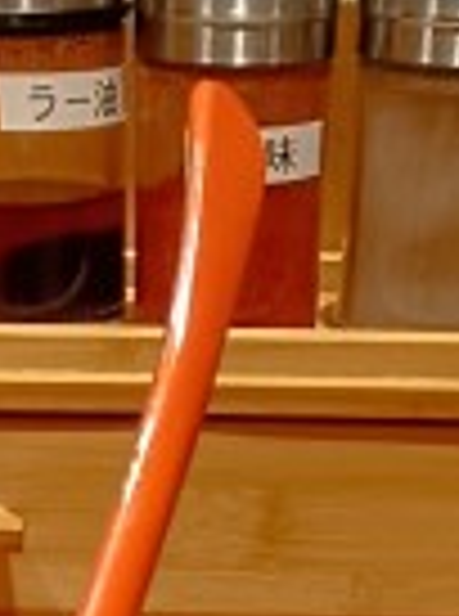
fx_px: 1599
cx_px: 130
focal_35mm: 90
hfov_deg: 16.3
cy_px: 778
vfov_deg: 20.2
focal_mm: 1.66
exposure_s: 1/50
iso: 298
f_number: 2.2
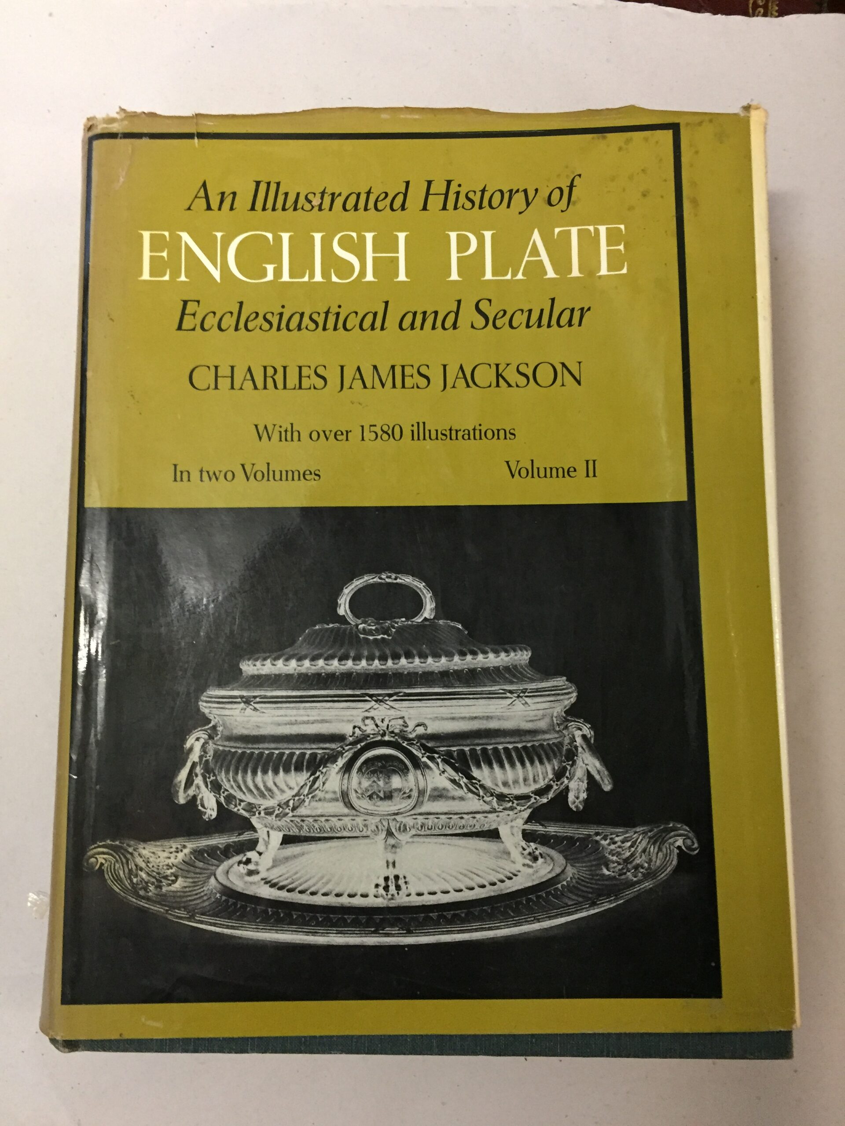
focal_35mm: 29
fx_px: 944
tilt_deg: -82.3
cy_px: 563
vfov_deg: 61.7
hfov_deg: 48.2
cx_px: 422
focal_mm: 4.15
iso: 250
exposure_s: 1/33
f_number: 2.2
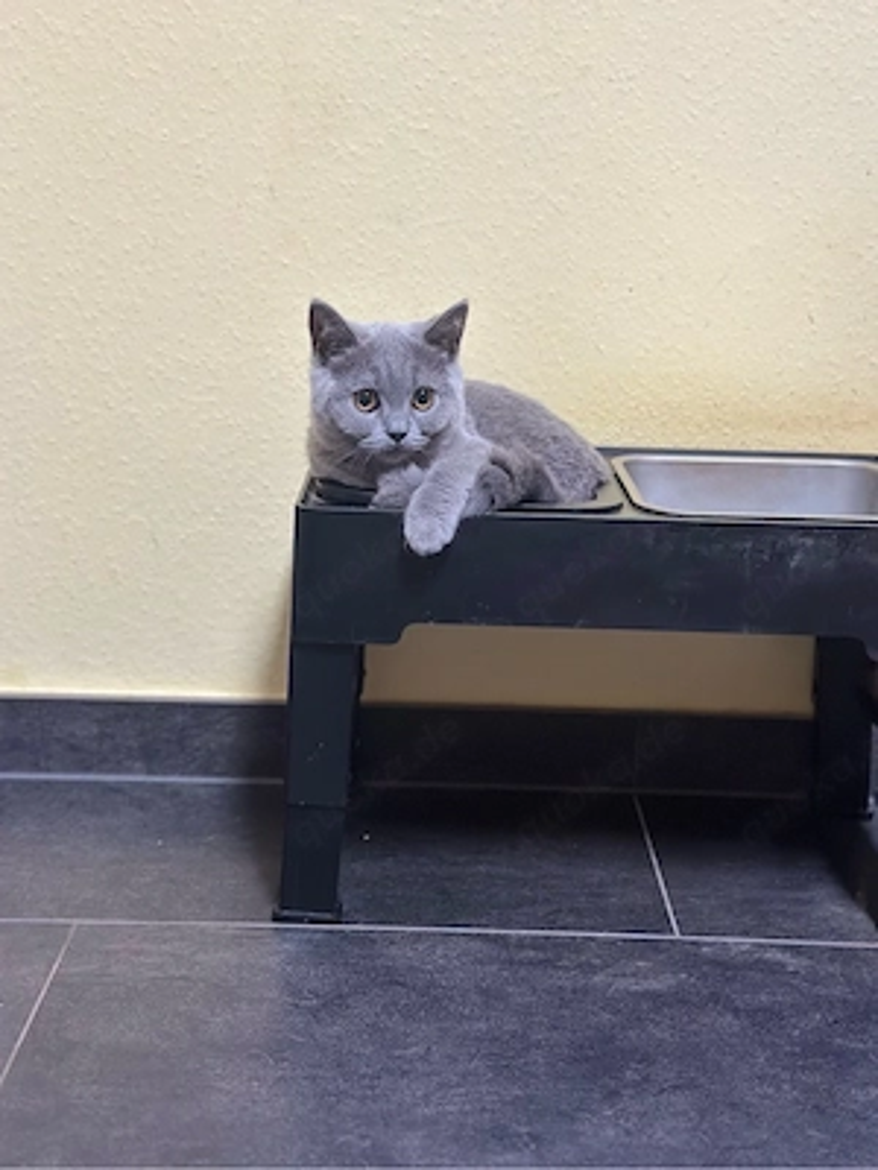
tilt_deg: -16.2
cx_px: 439
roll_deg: -3.3
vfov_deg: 39.7
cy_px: 585
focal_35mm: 48
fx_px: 1623
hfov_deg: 30.3
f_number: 1.78
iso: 320
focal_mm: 6.86
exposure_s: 1/33
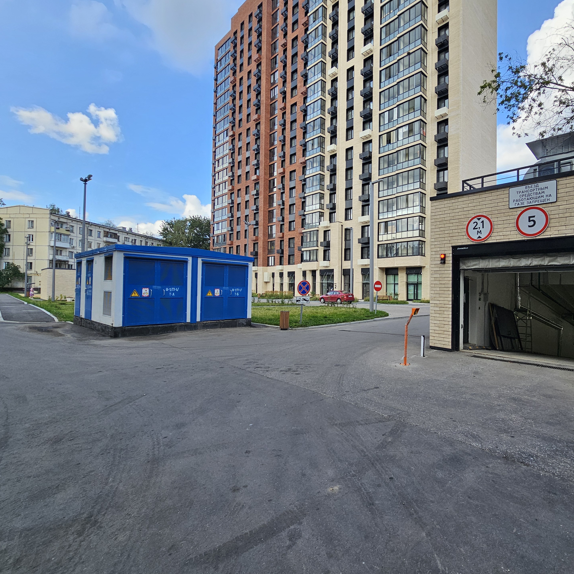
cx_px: 357
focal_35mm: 16
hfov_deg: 85.8
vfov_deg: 87.4
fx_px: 300
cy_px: 284
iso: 64
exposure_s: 1/792
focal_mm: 2.2
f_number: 2.2
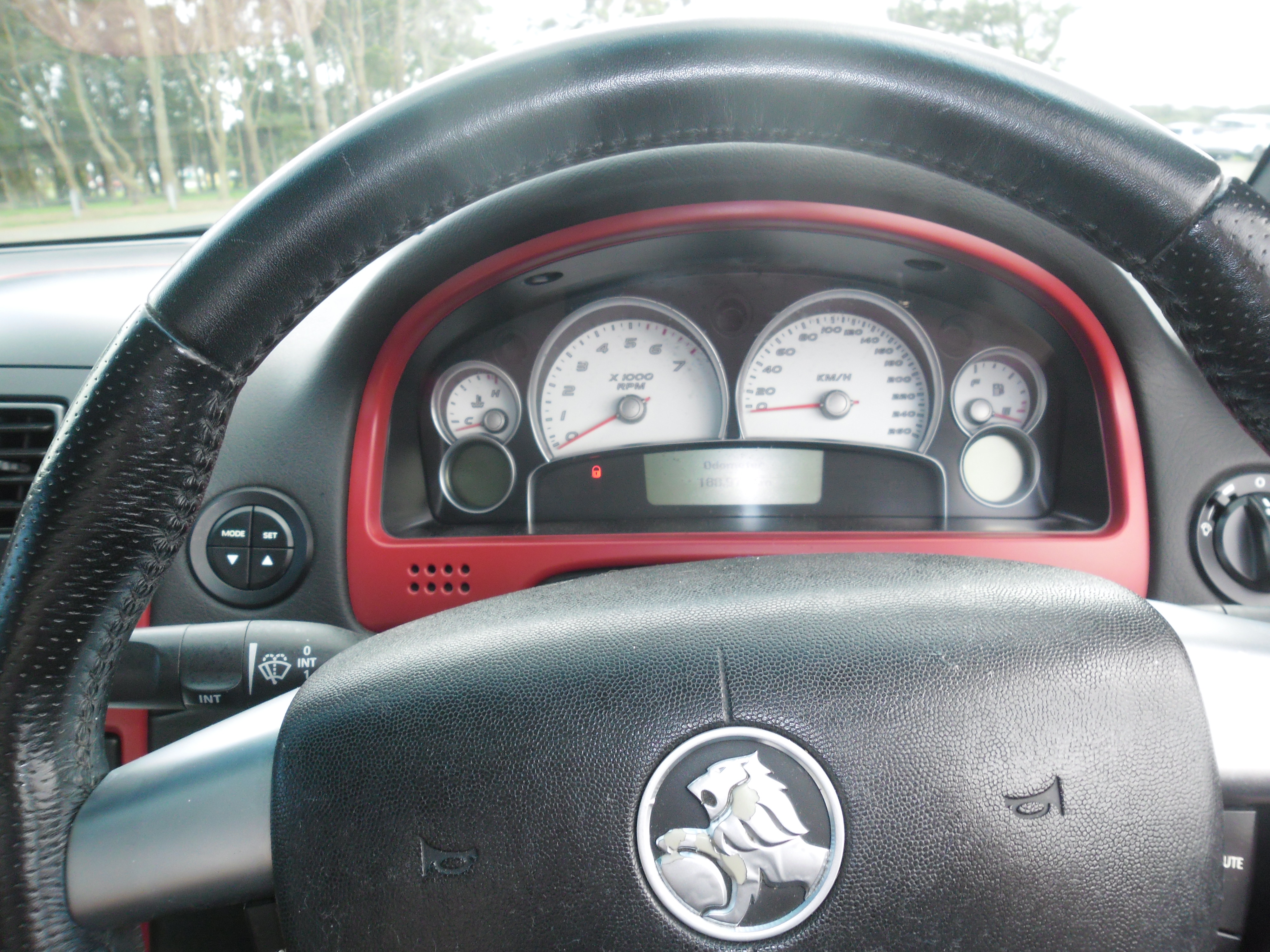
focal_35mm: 27
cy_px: 476
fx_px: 991
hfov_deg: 65.3
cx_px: 635
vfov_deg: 51.4
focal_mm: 4.9
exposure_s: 1/66
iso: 100
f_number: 3.5
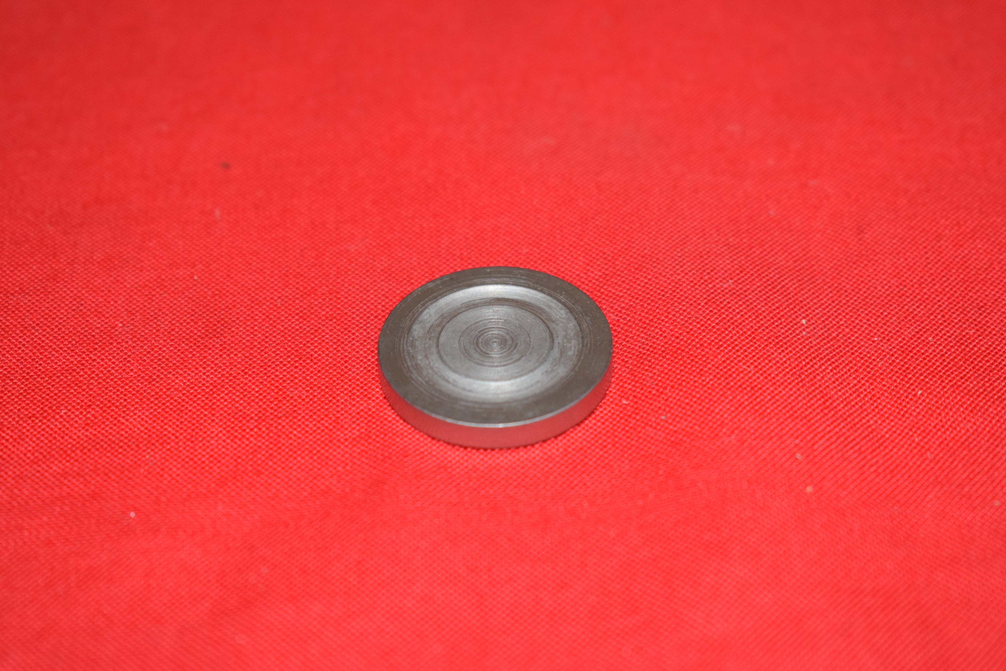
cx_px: 503
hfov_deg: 24.6
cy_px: 336
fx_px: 2306
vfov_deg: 16.6
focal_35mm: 82
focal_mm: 55
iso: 1250
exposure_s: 1/200
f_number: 5.6
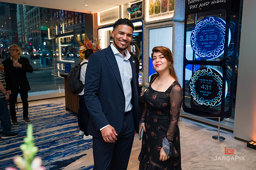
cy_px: 83
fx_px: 205
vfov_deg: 45.1
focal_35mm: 29
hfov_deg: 64.0
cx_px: 131
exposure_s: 1/160
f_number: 3.2
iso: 800
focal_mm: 28
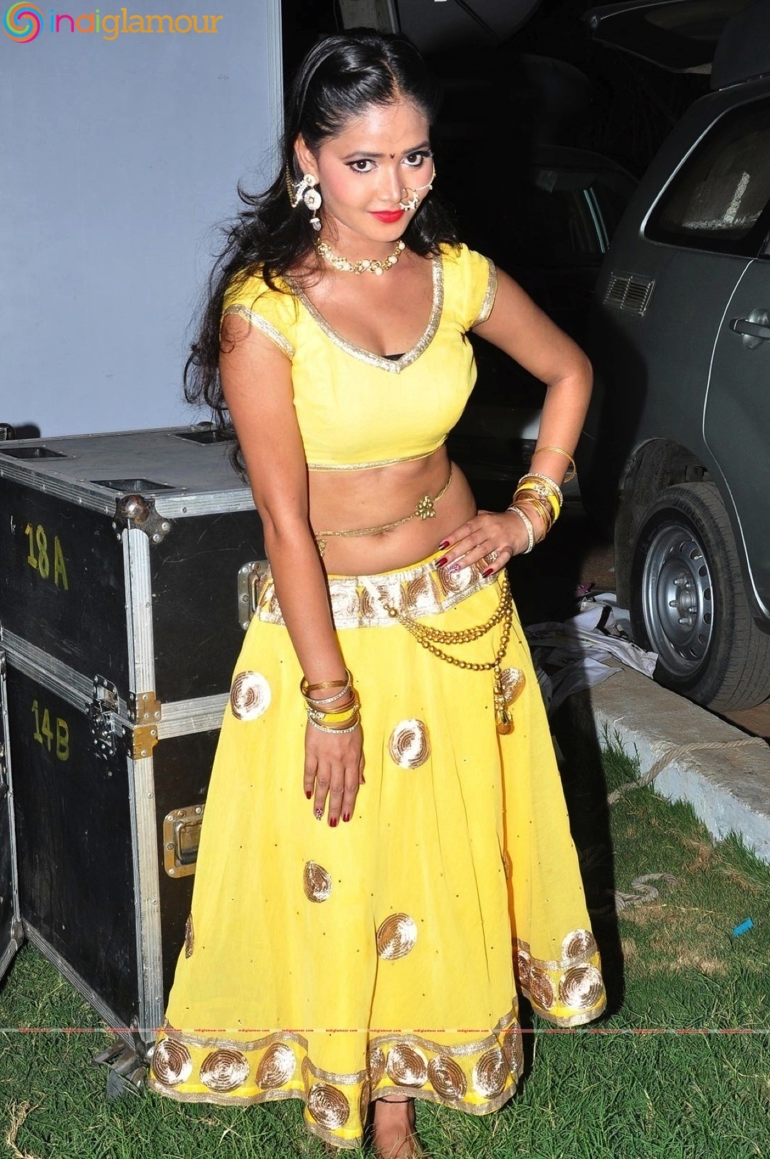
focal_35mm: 51
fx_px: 1640
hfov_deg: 26.4
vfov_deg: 38.9
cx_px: 385
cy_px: 580
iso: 500
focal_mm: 34
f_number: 10
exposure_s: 1/125
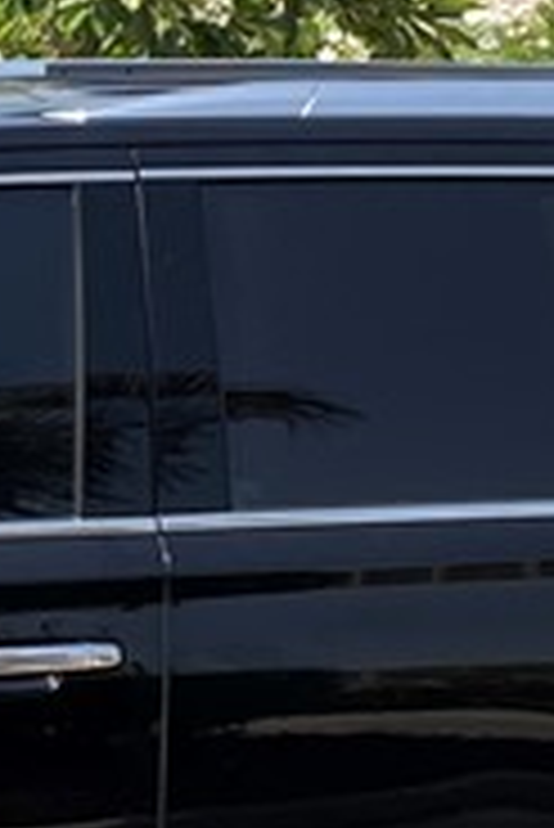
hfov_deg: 8.3
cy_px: 428
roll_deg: -1.8
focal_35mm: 162
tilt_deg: -6.2
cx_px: -216
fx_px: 3732
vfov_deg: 12.7
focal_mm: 3.99
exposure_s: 1/1779
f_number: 1.8
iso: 20
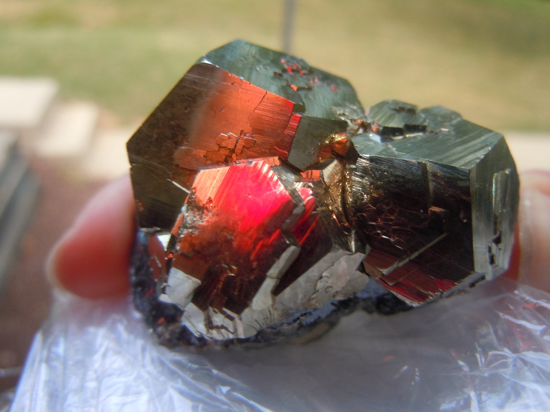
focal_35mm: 30
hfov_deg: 60.0
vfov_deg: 46.8
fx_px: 477
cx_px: 275
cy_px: 206
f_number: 3.5
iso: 200
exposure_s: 1/30
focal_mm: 5.4
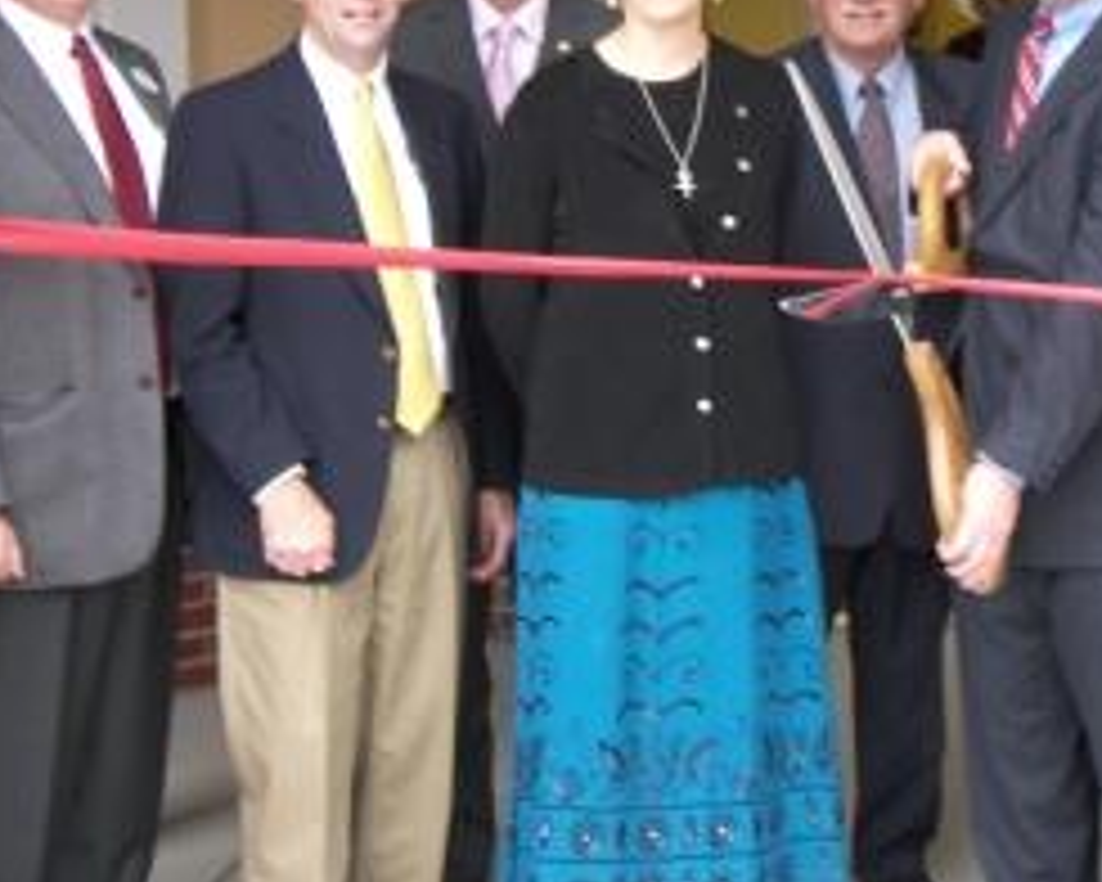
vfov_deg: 18.5
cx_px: 877
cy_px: 140
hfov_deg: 23.0
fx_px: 2674
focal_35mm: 82
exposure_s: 1/40
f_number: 3.6
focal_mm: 9.6
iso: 80
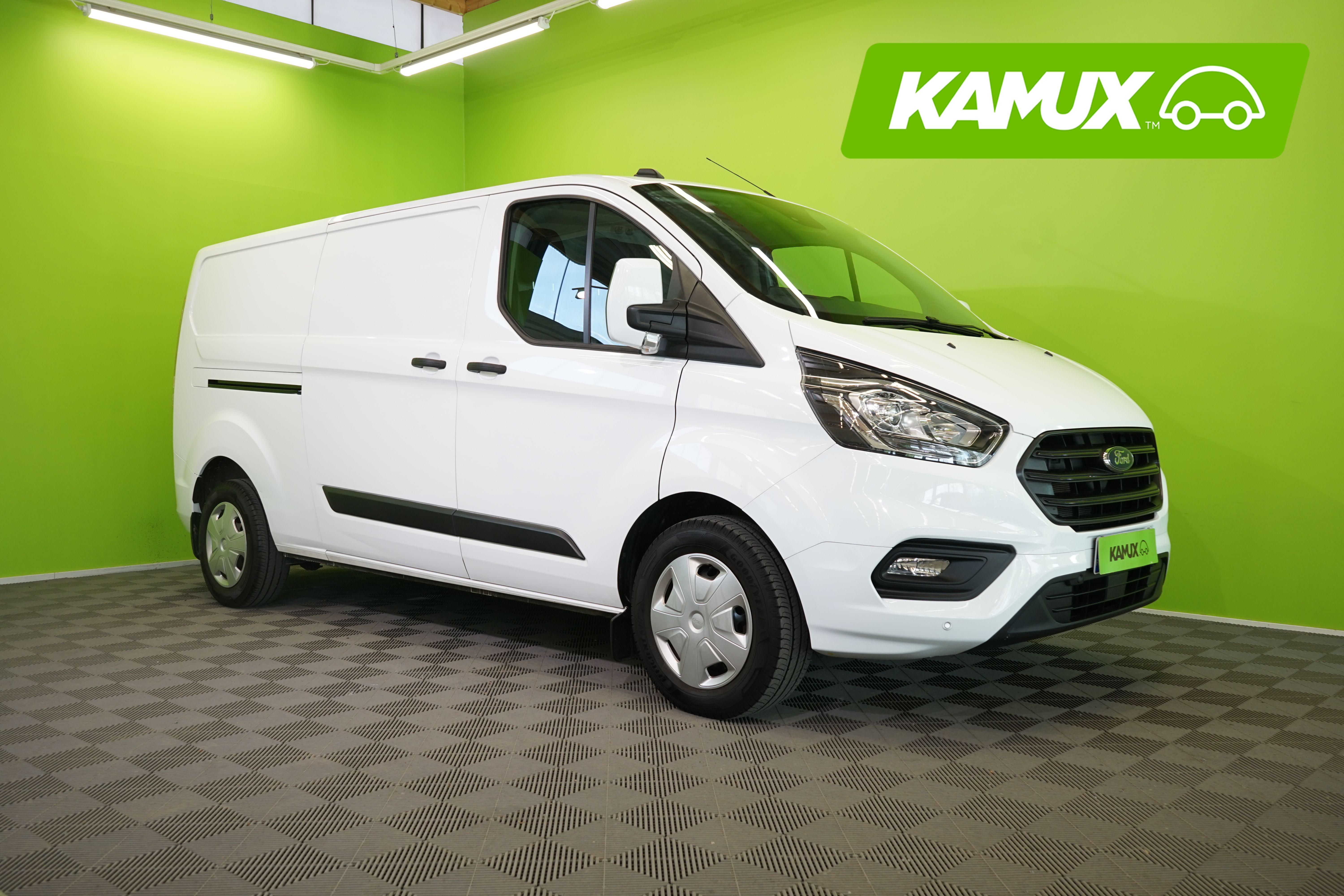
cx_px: 672
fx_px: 1157
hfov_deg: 60.3
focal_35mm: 31
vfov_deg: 42.3
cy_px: 448
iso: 400
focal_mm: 31
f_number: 6.3
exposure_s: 1/40
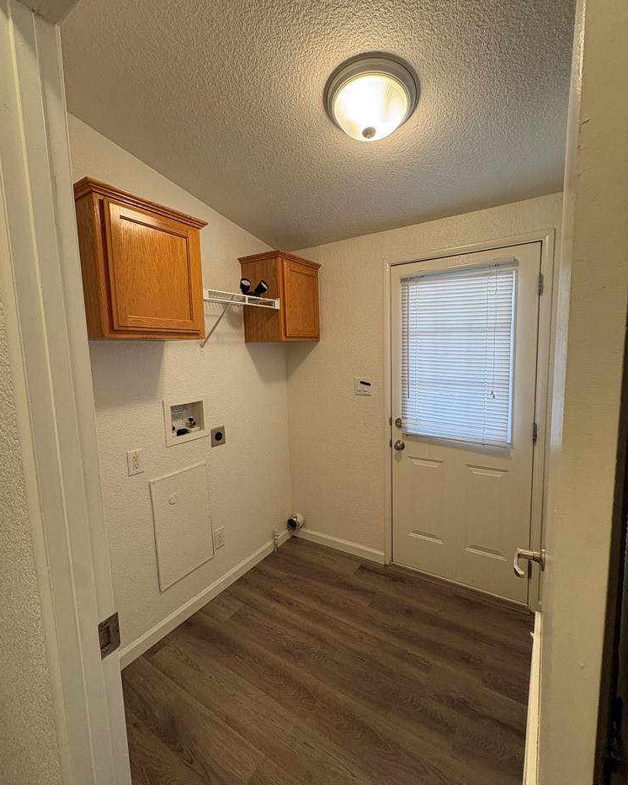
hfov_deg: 84.0
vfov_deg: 96.8
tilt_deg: -4.9
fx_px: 349
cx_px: 312
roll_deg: +1.8
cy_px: 389
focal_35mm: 15
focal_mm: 2.22
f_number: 2.2
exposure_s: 1/120
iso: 160
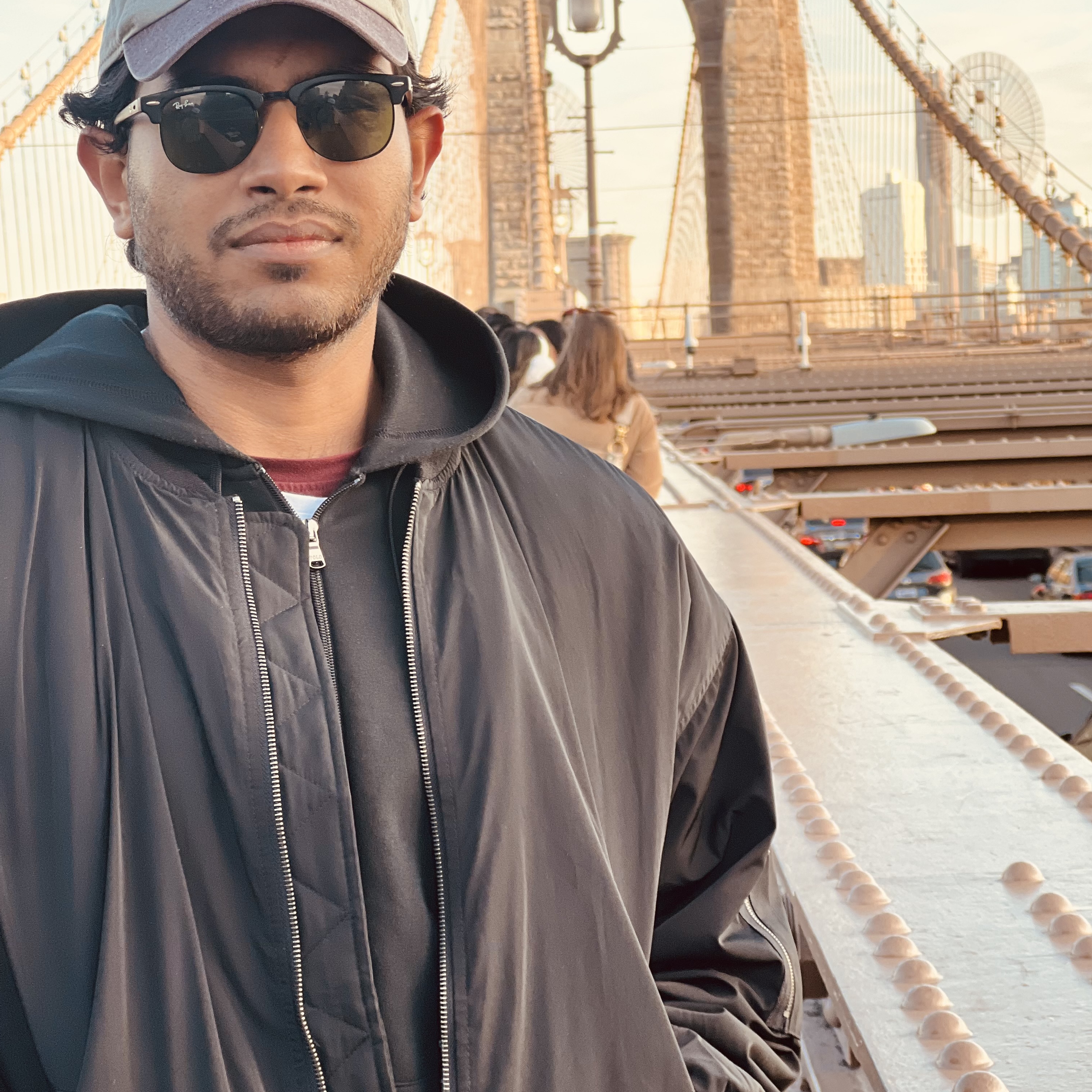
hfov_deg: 19.1
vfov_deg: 19.0
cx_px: 546
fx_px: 3248
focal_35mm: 91
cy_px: 375
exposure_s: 1/121
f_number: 2.8
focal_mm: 9
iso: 64
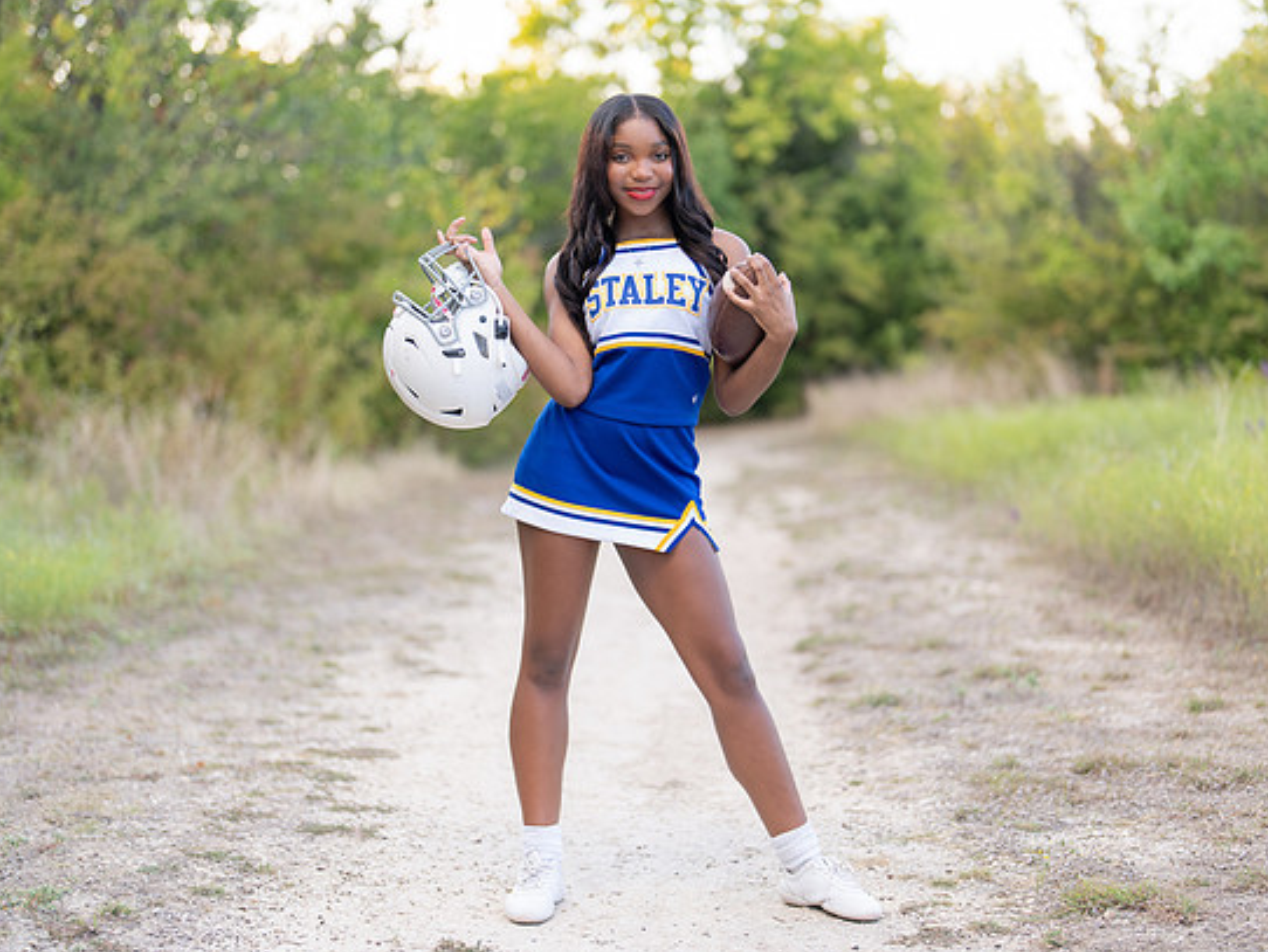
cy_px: 472
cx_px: 670
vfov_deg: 23.3
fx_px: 2309
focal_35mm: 63
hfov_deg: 30.7
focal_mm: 50
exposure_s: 1/500
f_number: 1.2
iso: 100
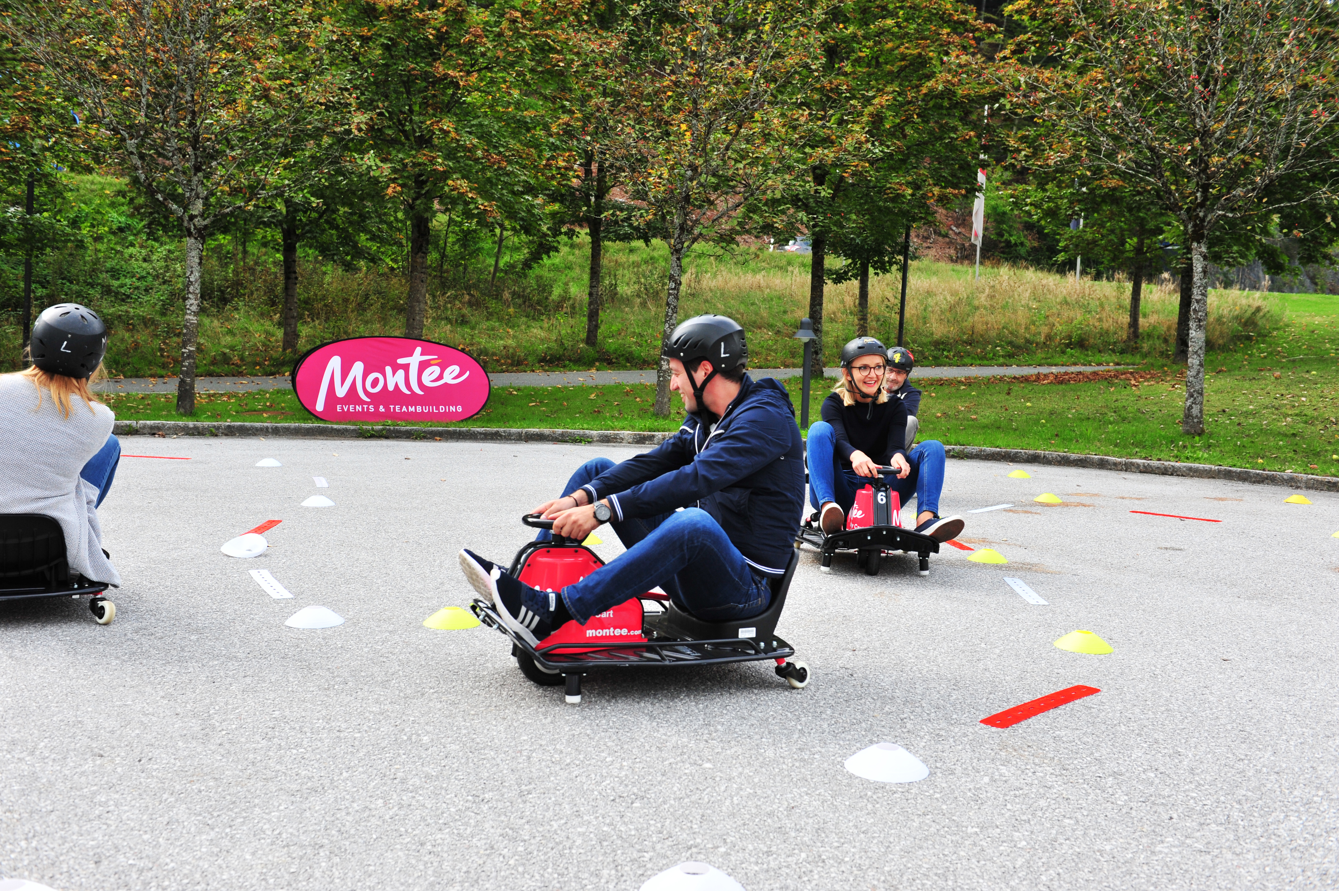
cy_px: 446
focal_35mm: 32
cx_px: 670
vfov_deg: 41.1
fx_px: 1189
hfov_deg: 58.7
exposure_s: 1/800
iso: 640
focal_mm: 32
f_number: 6.3
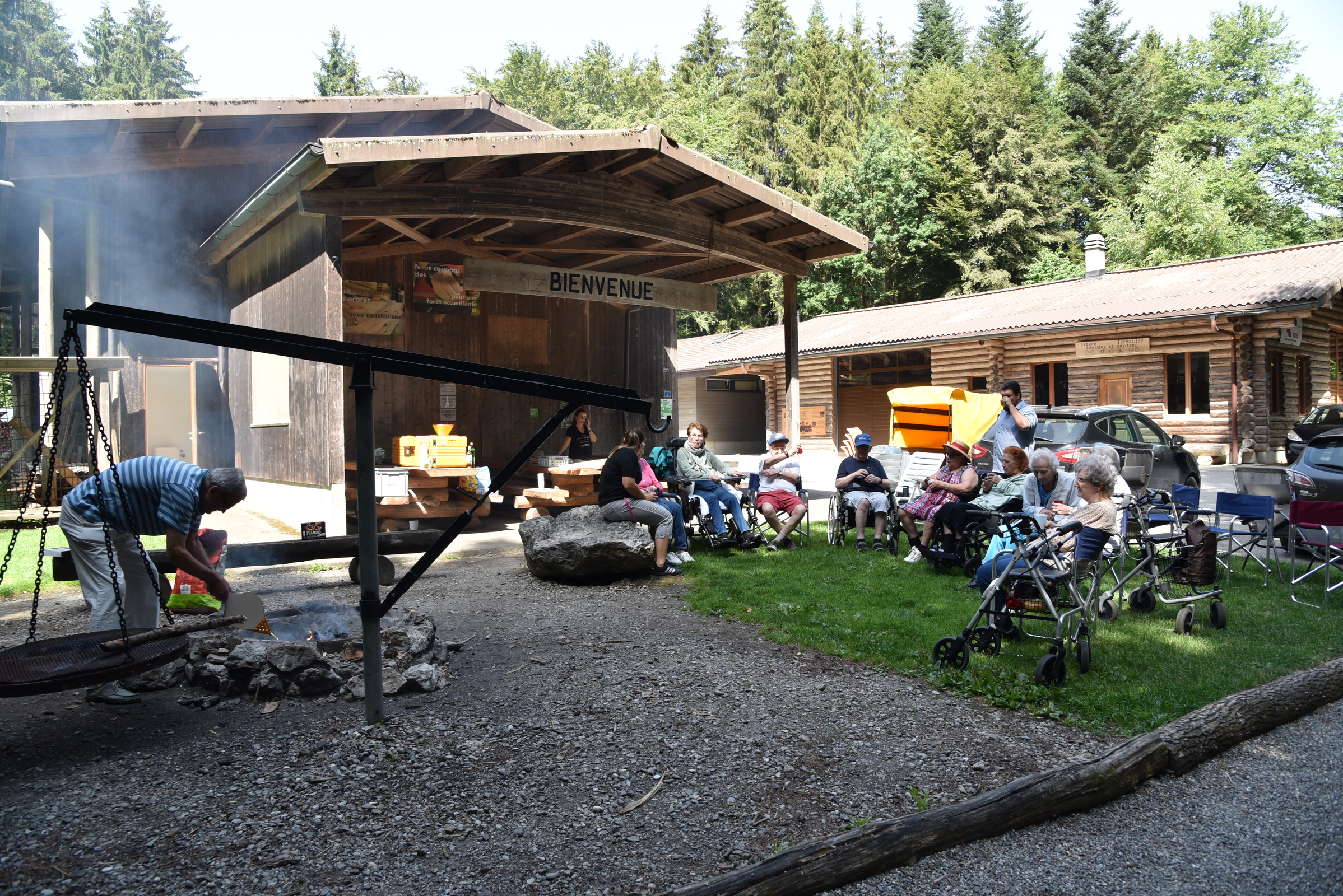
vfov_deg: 53.2
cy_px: 448
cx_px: 672
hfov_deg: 73.7
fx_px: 896
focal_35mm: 24
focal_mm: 24
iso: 400
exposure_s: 1/200
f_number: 7.1
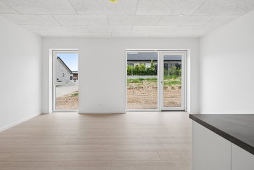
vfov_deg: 64.6
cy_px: 85
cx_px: 127
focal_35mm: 19
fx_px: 134
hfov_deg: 86.9
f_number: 9
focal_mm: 19
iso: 640
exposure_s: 1/200
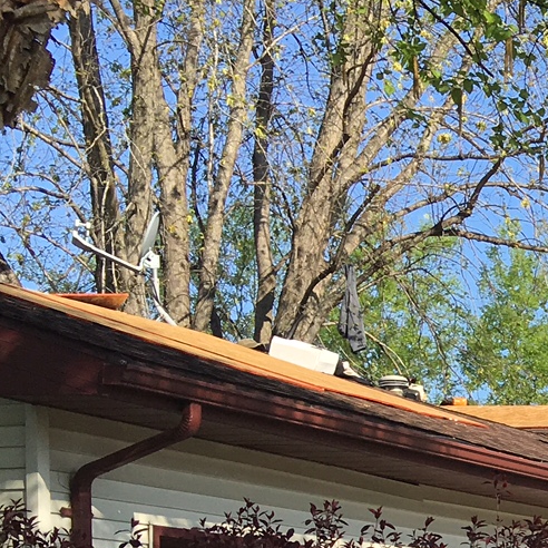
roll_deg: -1.6
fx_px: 1881
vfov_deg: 15.6
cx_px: 1114
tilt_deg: +0.1
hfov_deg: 13.9
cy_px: 742
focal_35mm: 105
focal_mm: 4.15
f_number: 2.2
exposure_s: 1/1026
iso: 25
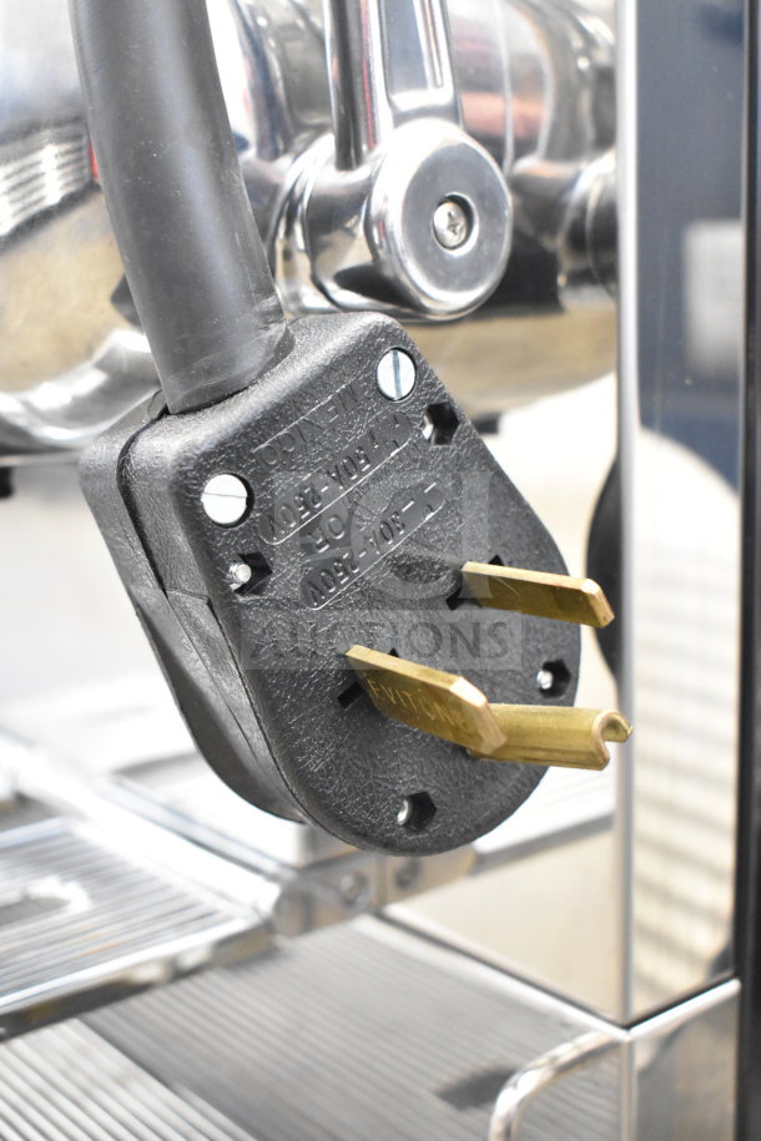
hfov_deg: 28.1
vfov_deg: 41.1
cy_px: 570
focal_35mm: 48
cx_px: 380
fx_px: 1522
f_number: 4.5
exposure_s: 1/50
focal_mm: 32
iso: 6400
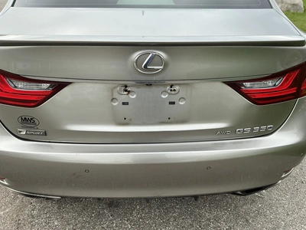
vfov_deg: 49.7
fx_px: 248
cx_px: 153
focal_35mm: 28
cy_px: 115
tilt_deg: -31.5
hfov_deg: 63.4
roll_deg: +1.5
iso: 25
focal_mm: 3
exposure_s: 1/580
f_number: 1.8
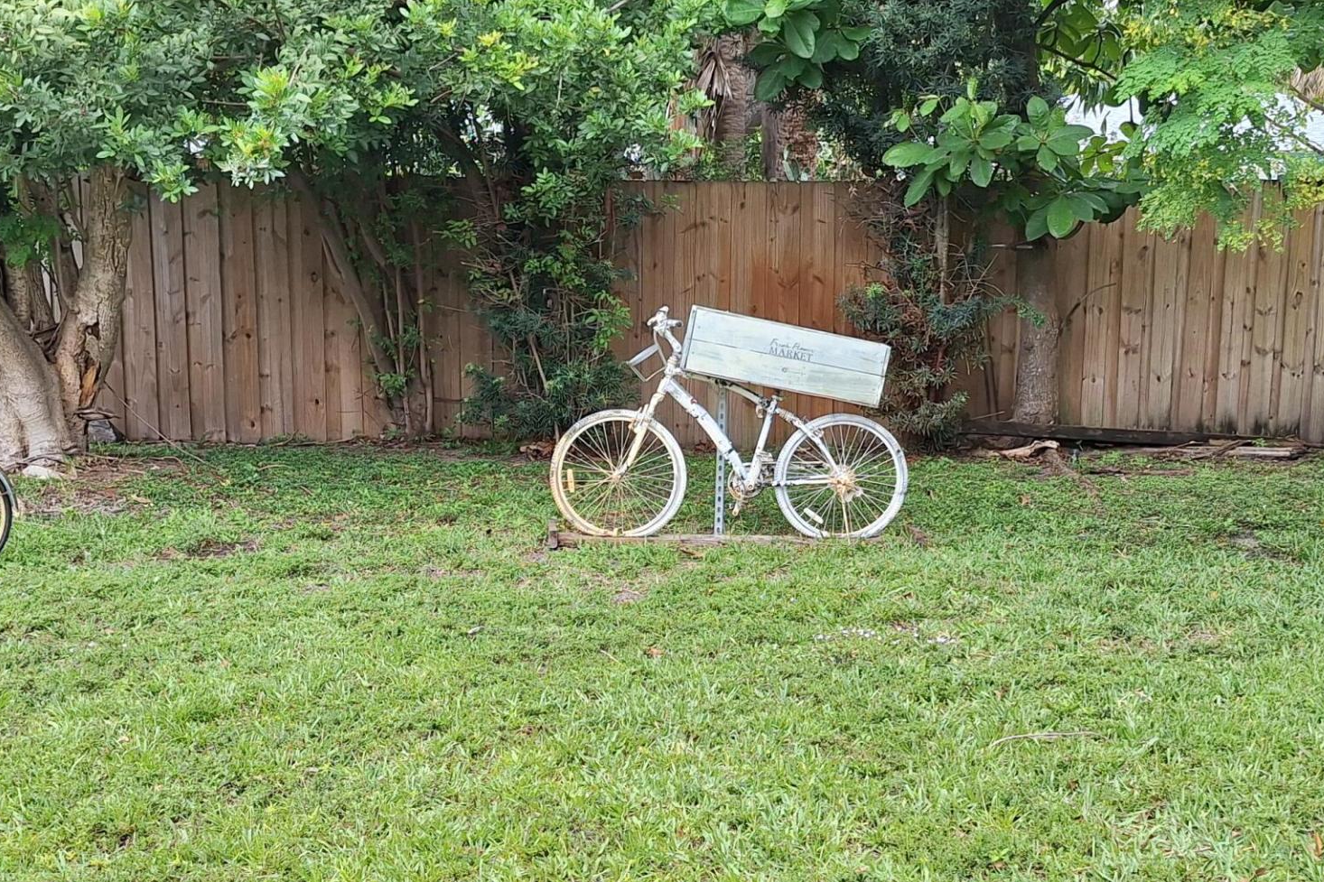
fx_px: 1728
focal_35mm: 47
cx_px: 712
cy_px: 526
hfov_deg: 41.9
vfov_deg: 28.6
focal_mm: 5.54
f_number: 1.8
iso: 40
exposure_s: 1/968
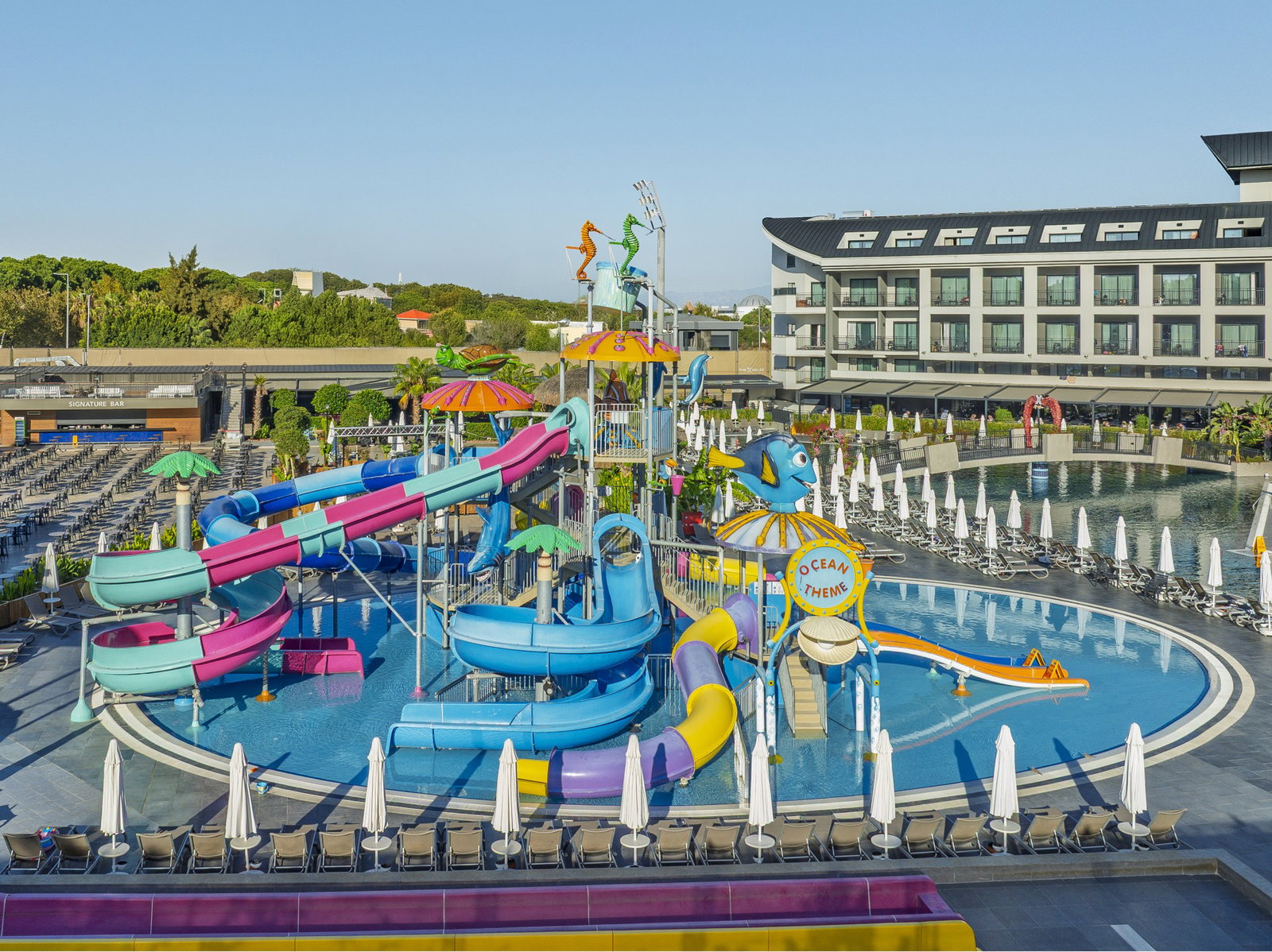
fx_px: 881
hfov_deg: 71.6
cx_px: 636
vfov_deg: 56.8
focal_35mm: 24
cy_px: 476
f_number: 5.6
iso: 100
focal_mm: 12.29
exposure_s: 1/500
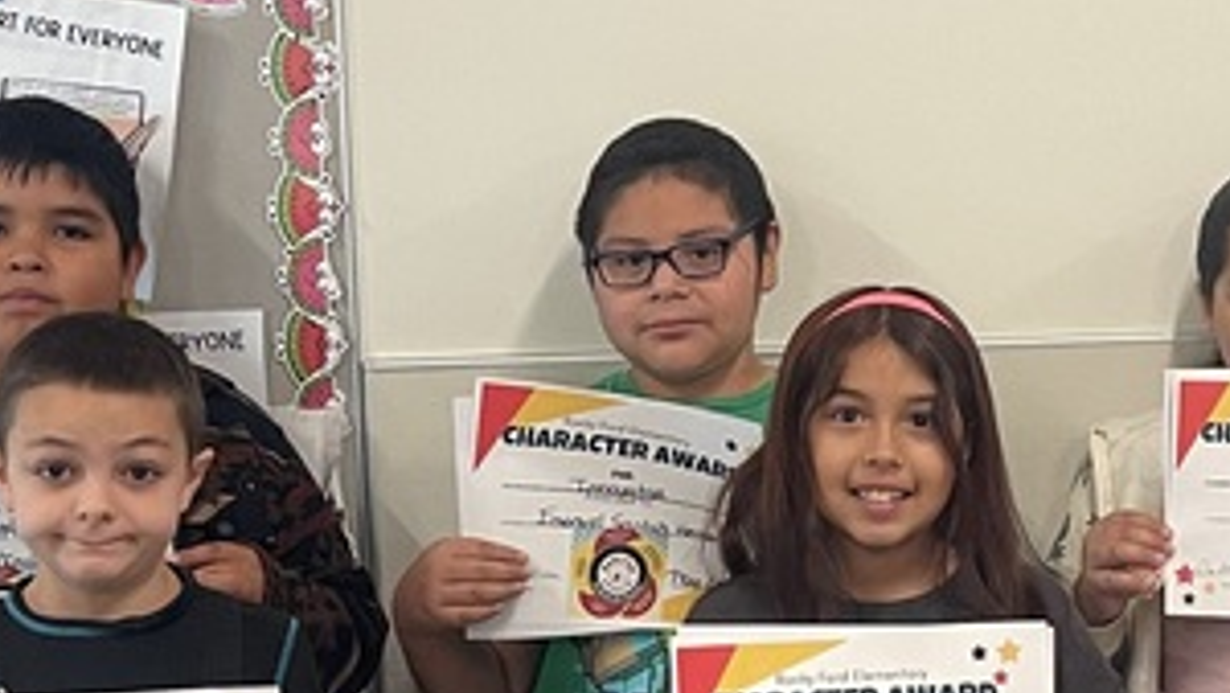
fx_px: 3034
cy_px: 357
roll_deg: +2.2
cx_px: 988
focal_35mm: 93
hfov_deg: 22.6
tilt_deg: -5.3
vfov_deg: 13.0
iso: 200
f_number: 1.6
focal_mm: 5.1
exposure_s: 1/60
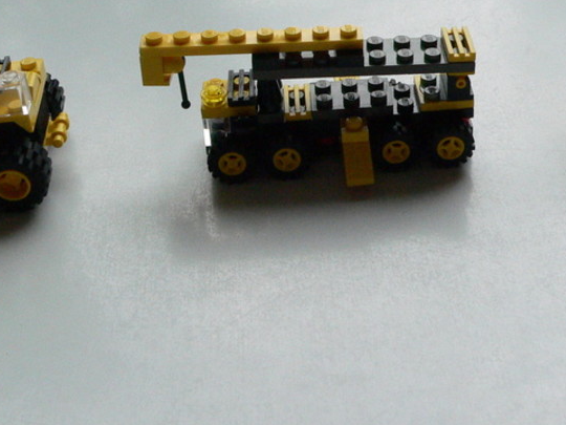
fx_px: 981
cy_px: 125
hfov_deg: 32.1
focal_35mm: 60
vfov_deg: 24.2
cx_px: 324
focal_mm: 6
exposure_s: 1/160
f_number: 4
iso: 400
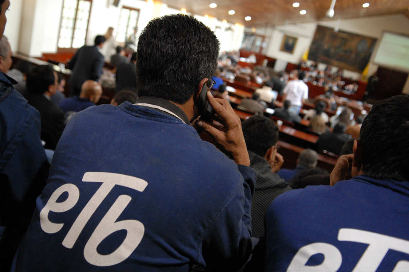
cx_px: 204
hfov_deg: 55.1
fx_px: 392
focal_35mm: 34
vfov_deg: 38.3
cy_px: 136
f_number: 2.8
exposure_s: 1/50
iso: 800
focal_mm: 23
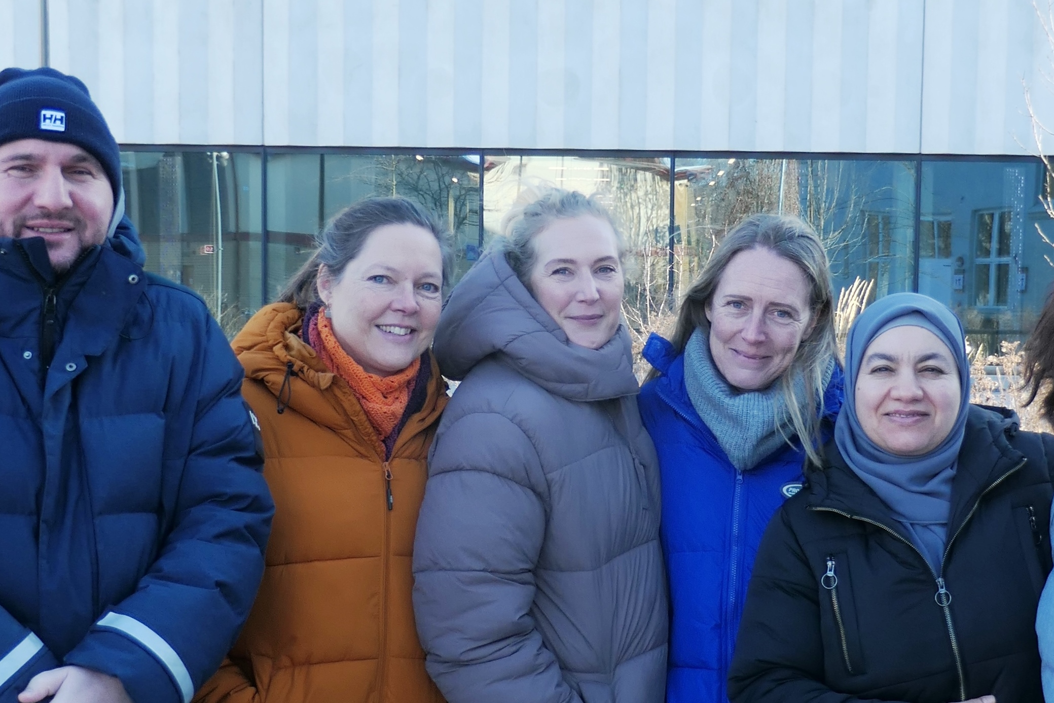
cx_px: 588
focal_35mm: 29
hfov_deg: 63.5
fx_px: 849
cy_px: 414
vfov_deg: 44.8
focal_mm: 8.8
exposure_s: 1/200
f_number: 3.3
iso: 125
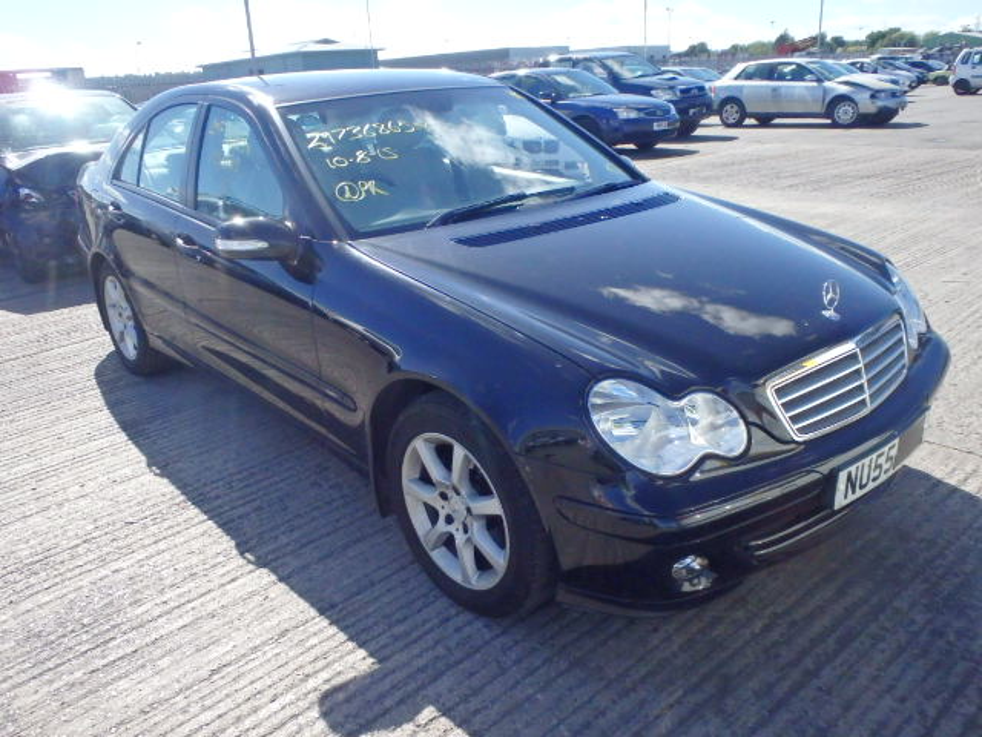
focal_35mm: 28
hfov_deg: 63.4
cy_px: 368
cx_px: 491
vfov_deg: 49.7
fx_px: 794
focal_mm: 5
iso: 1000
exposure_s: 1/500
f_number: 11
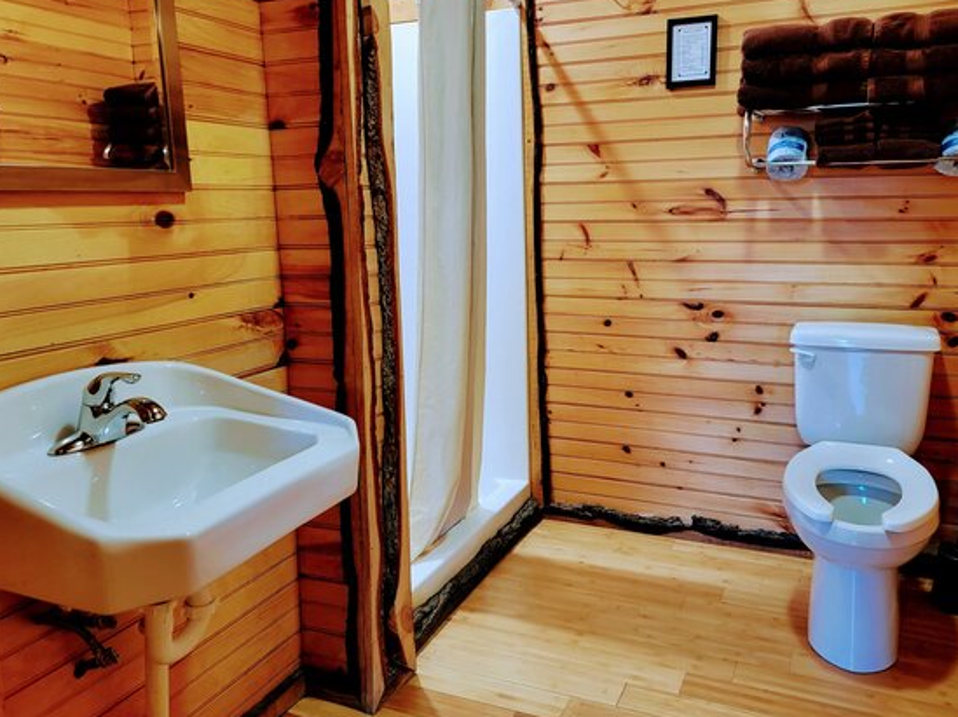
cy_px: 340
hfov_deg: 63.4
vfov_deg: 49.7
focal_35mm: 28
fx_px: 774
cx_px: 522
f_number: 1.8
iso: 320
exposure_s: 1/40
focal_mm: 6.7
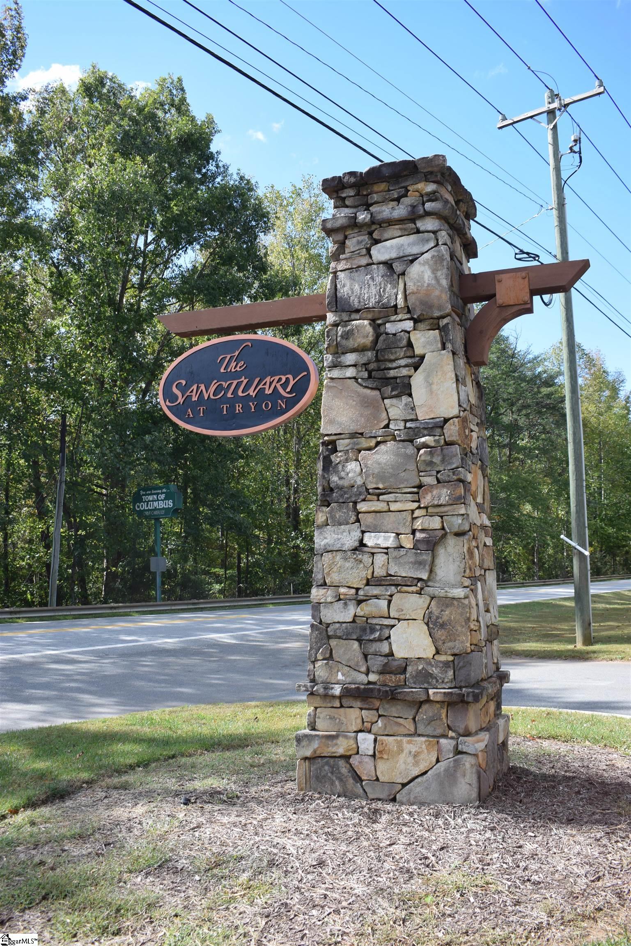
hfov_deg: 40.0
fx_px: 867
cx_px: 316
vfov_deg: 57.2
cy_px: 473
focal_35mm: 33
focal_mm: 22
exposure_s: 1/160
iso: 100
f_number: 6.3
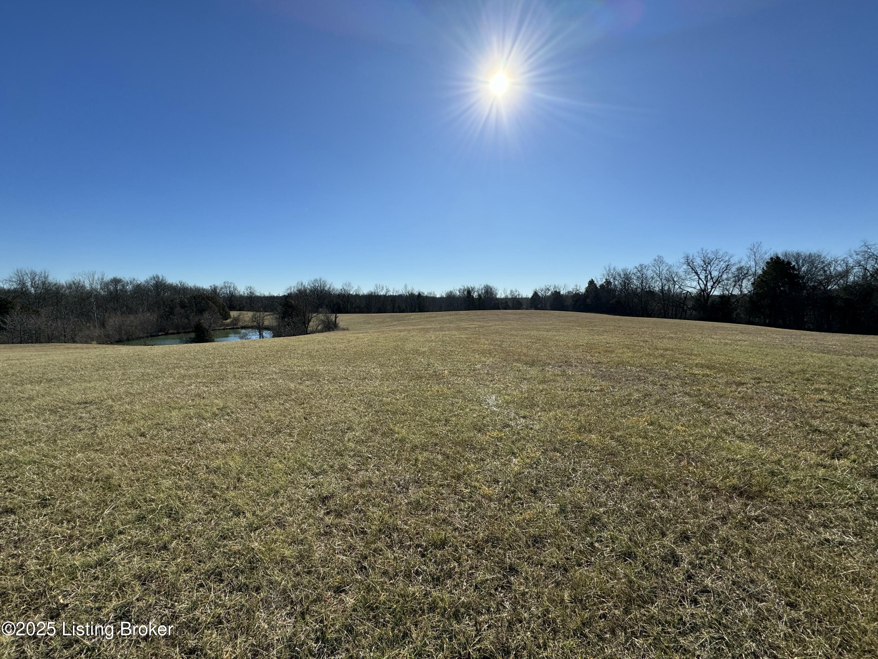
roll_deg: -1.6
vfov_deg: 85.7
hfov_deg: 102.1
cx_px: 439
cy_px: 330
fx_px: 355
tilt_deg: -2.0
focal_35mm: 14
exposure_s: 1/3106
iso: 40
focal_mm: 2.22
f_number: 2.2
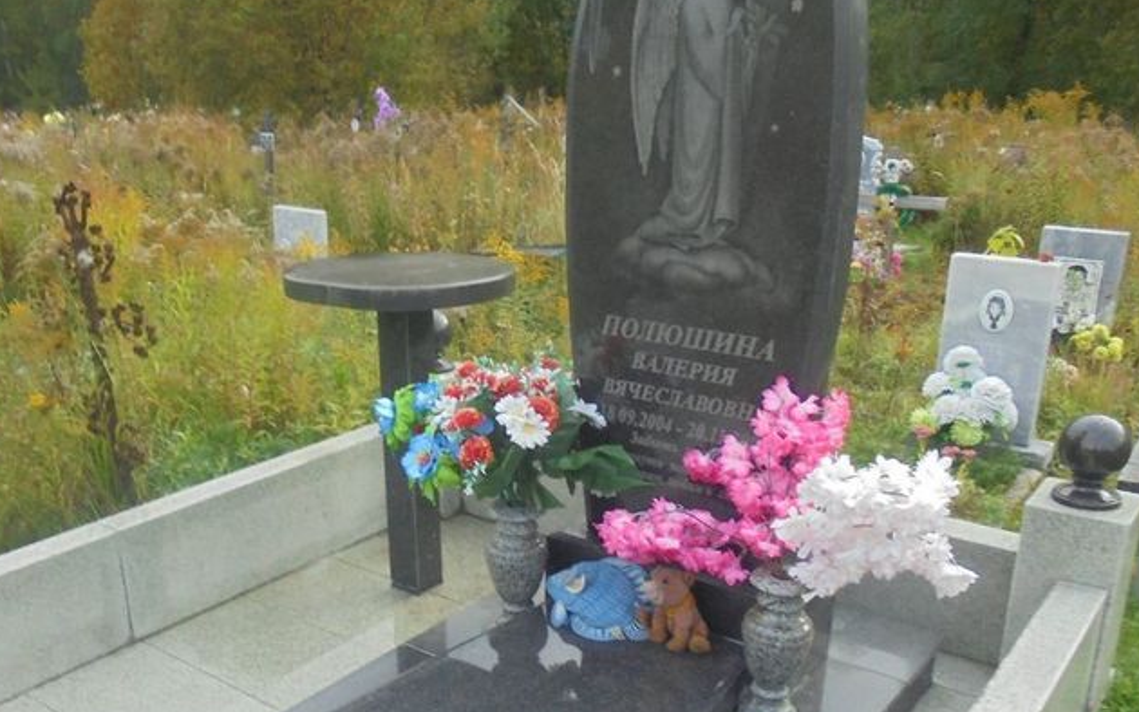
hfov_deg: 55.1
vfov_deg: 35.8
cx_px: 495
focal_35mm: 35
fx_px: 1087
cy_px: 492
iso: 160
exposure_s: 1/250
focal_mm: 4.6
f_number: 3.5
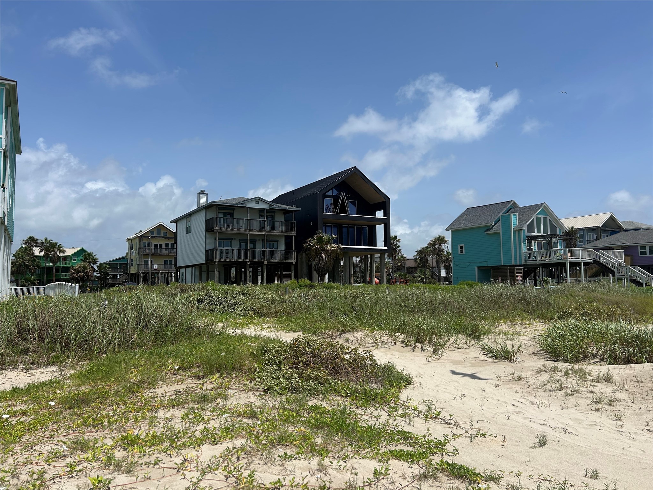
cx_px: 326
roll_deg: +0.7
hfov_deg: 67.3
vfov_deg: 53.1
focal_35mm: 26
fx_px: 490
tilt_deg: +4.0
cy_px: 245
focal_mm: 5.7
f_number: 1.5
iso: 50
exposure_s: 1/7463
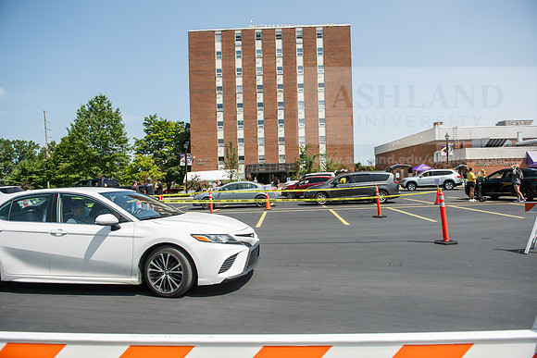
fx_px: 388
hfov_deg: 69.4
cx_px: 268
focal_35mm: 26
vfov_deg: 49.6
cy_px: 179
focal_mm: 26
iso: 64
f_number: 4
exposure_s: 1/500
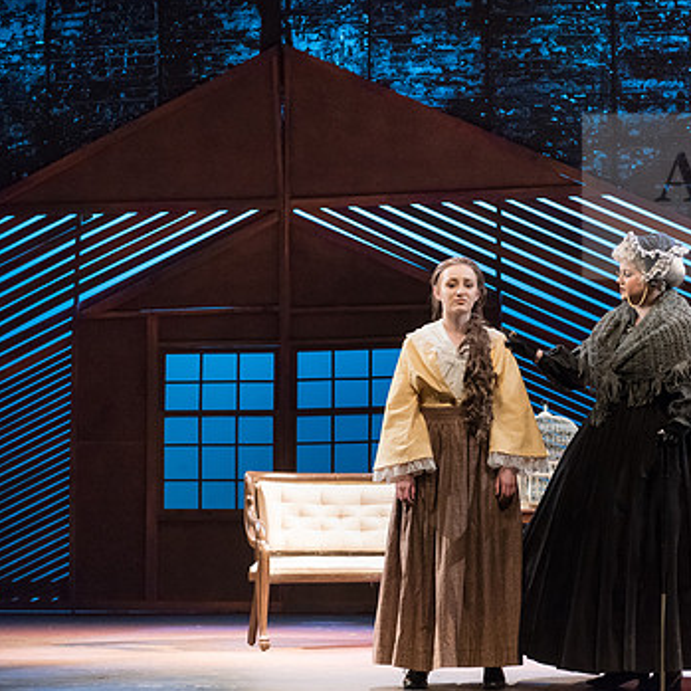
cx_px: 523
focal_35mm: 82
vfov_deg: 21.1
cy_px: 353
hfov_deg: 21.0
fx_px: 1852
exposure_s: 1/160
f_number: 4
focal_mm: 58
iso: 4000
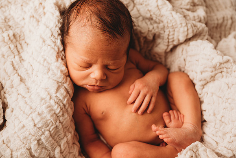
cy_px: 79
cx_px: 118
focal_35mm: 52
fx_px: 341
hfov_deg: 38.2
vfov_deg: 26.0
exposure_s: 1/160
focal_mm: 52
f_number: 4
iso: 100
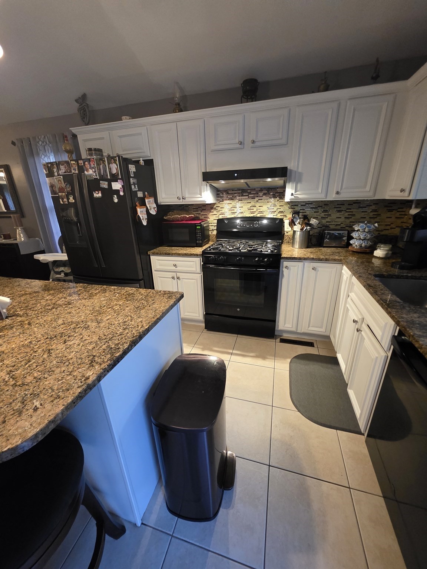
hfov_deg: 89.9
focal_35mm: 13
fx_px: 214
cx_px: 214
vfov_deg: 106.2
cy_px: 284
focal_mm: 2.2
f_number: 1.9
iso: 800
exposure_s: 1/60
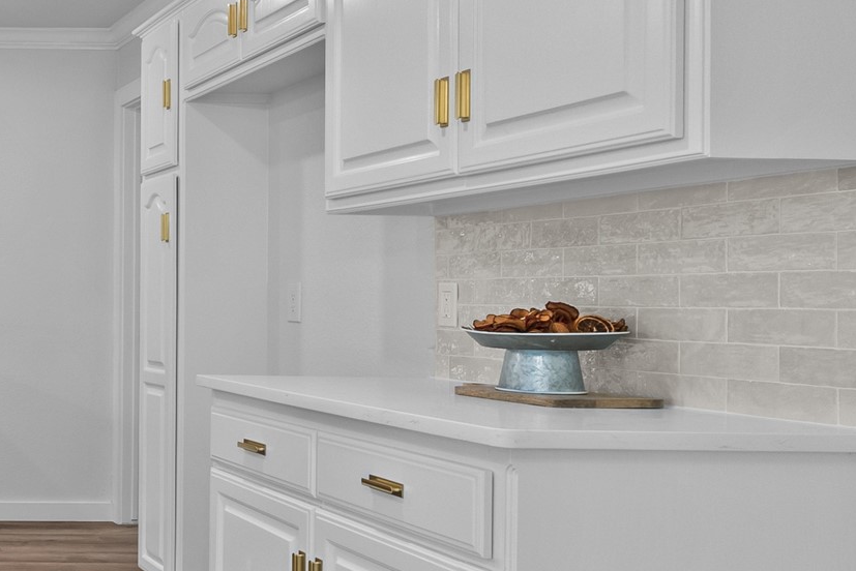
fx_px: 999
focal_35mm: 42
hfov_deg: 34.7
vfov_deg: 31.9
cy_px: 286
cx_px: -220
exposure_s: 1/2
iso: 640
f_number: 8
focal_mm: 16
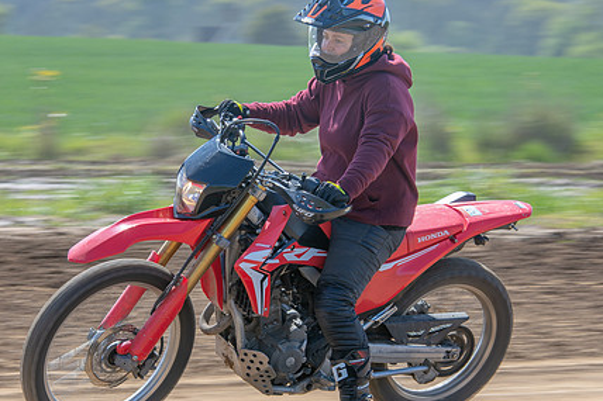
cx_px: 248
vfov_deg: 5.0
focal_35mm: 277
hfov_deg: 7.4
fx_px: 4638
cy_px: 239
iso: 200
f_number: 8
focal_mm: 122
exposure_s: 1/160
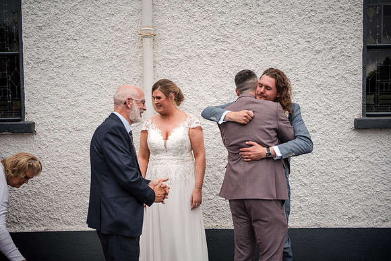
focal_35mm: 35
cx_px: 196
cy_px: 130
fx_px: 380
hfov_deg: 54.4
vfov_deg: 37.9
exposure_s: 1/4000
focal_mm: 35
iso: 100
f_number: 1.8
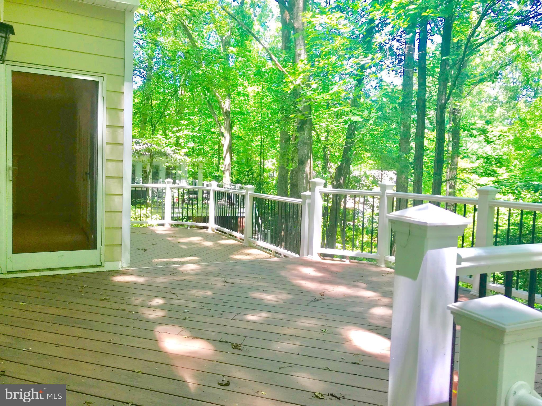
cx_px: 271
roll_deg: -1.9
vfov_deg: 49.7
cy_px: 203
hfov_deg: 63.4
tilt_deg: -4.5
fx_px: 438
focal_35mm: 28
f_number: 1.8
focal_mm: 3.99
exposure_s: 1/120
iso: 25
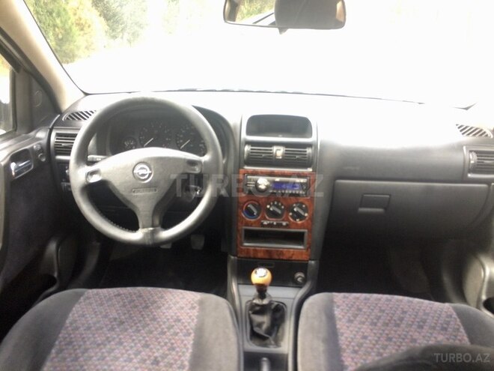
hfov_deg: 61.7
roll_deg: -1.8
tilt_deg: -23.1
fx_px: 414
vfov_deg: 48.2
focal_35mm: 29
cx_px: 247
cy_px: 186
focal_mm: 4.15
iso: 50
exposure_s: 1/50
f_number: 2.2
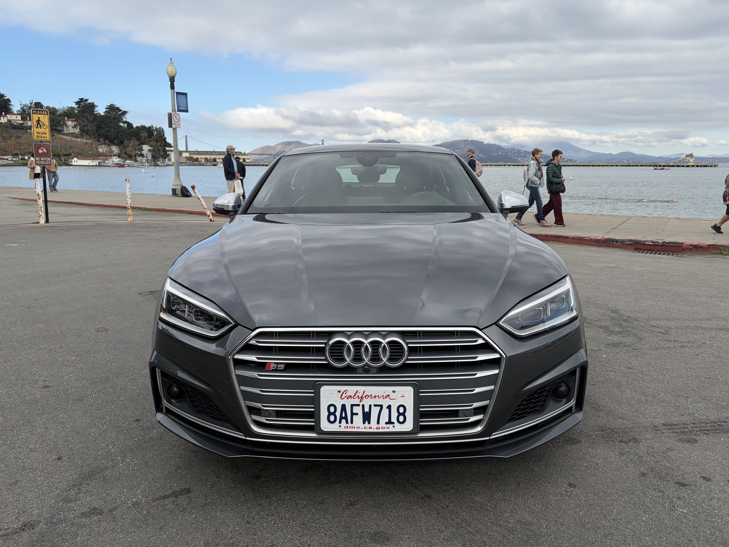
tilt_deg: -10.5
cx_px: 364
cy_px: 274
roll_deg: -0.6
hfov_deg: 67.3
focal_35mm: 26
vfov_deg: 53.1
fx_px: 548
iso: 50
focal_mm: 5.96
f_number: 1.6
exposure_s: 1/2075
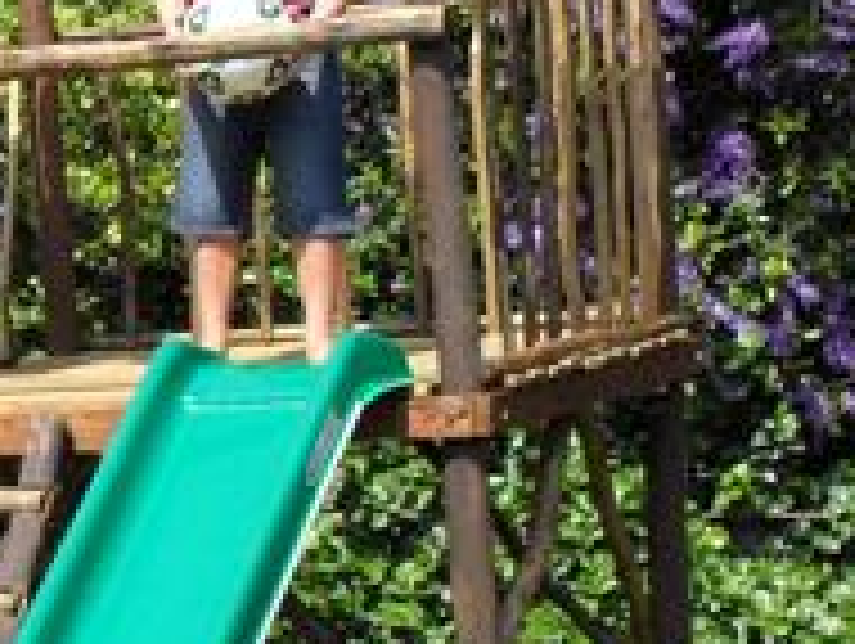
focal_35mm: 128
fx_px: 3166
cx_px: -234
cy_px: 491
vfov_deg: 11.6
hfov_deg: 14.8
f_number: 8.3
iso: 80
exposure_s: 1/90
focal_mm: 6.3
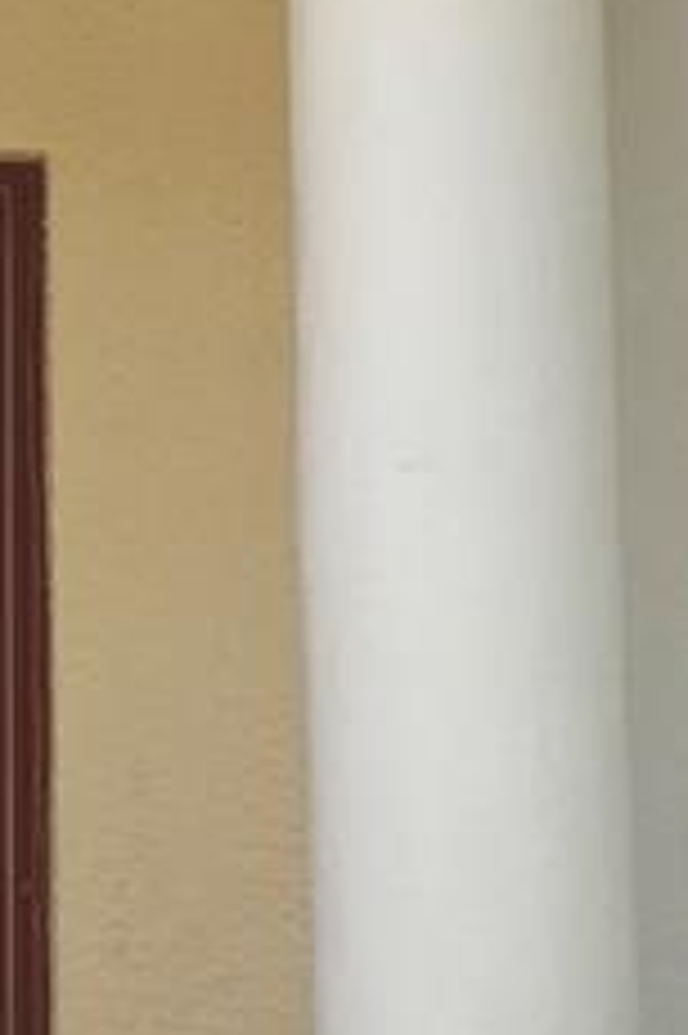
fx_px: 4048
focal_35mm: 141
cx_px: -324
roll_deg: -0.9
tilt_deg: +13.3
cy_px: -68
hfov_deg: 9.5
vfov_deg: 14.3
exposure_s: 1/1464
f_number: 1.8
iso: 32
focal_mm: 4.25
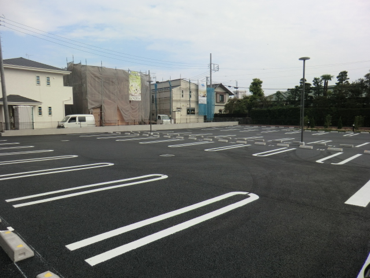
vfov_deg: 56.8
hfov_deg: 71.6
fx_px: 257
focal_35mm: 24
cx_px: 185
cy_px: 139
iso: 80
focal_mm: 4.3
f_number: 7.5
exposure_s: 1/200
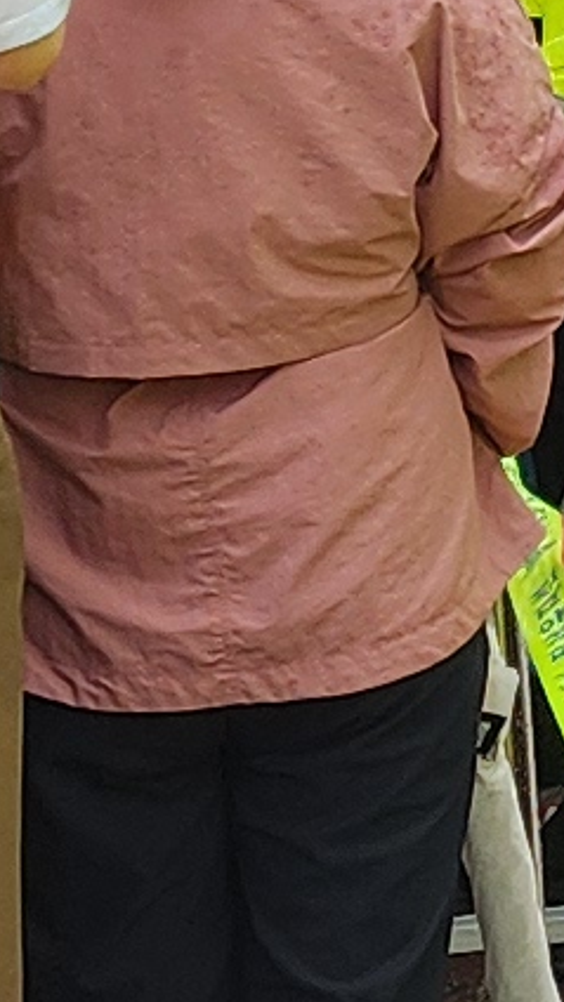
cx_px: 1727
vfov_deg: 8.6
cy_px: -358
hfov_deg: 4.7
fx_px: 6542
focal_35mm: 246
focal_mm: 5
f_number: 1.8
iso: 50
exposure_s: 1/180
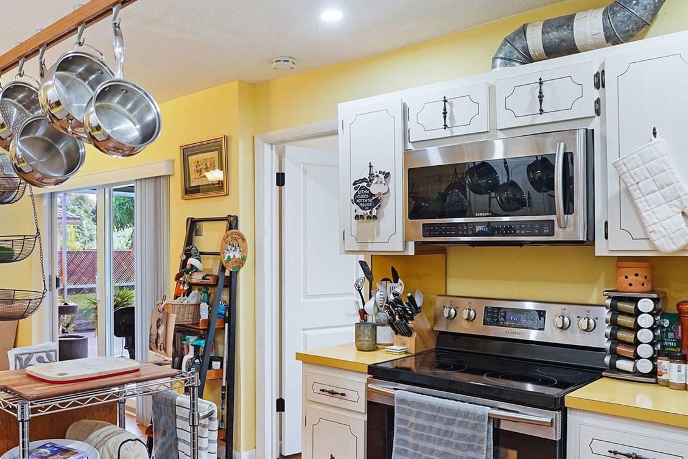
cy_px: 239
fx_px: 554
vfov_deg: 44.9
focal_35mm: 29
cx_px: 236
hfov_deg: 62.3
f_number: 4
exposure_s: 1/125
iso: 640
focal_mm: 16
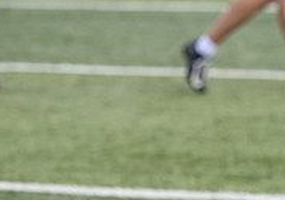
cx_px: 430
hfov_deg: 4.6
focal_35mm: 434
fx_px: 3492
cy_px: 272
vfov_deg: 3.3
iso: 200
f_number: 4
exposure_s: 1/800
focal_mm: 125
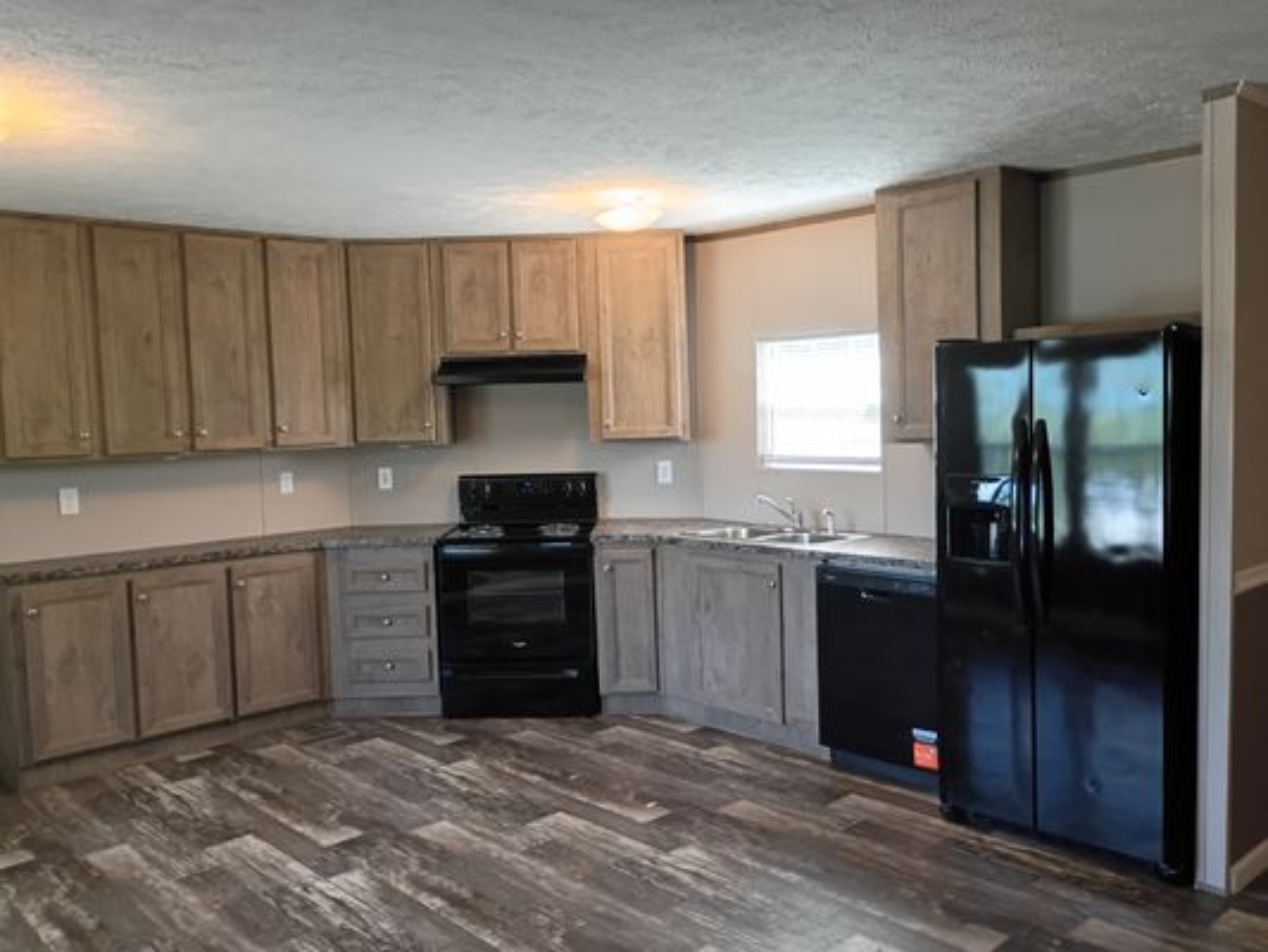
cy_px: 476
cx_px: 634
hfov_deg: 61.6
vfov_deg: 48.2
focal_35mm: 29
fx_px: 1063
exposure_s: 1/60
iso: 917
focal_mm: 4.27
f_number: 1.8
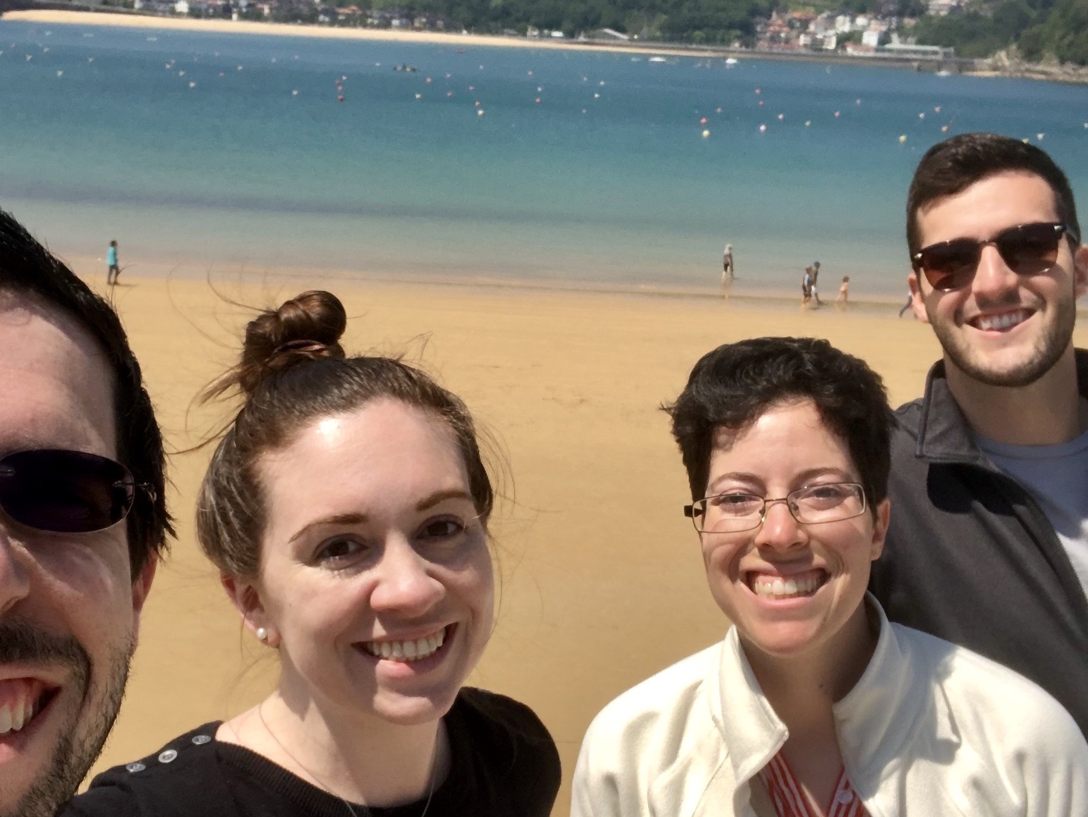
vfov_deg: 25.6
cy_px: 488
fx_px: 1792
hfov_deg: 33.7
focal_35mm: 57
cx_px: 479
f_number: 2.2
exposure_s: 1/1285
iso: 20
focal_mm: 2.87
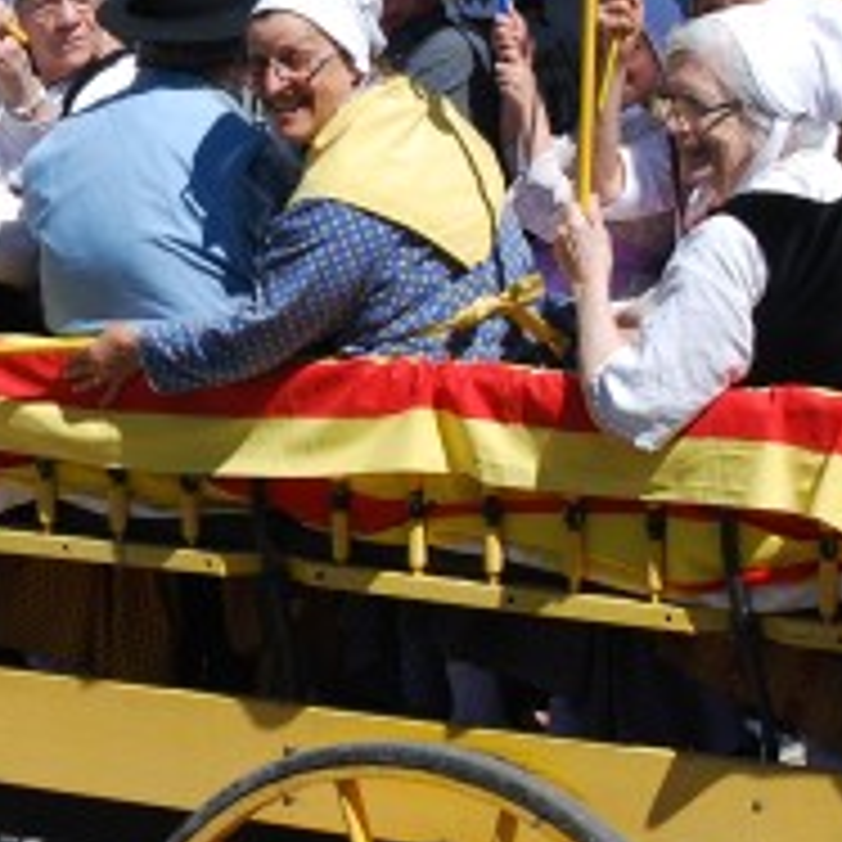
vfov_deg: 9.9
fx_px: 4816
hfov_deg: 9.8
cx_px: -311
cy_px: 61
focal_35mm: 175
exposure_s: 1/250
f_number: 8
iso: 100
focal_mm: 40
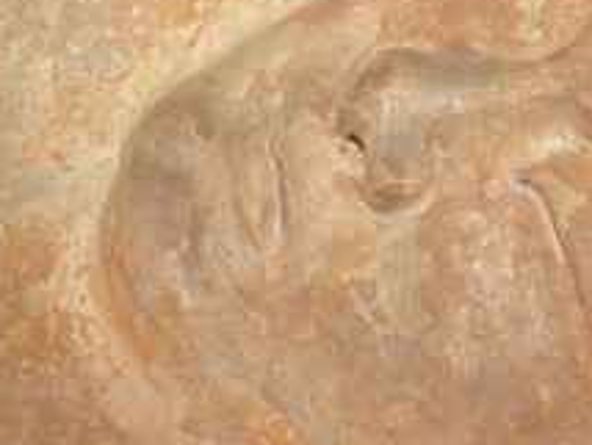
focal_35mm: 98
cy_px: 182
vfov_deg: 15.1
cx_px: 586
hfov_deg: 19.5
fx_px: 1678
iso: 200
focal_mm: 7.4
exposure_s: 1/8
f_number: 2.8
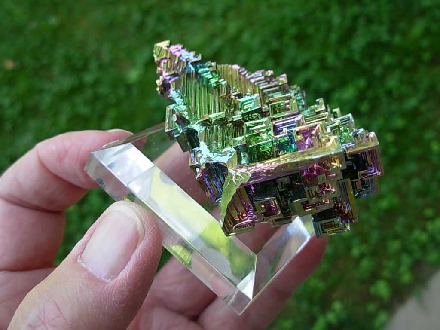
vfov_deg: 37.7
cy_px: 165
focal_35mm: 38
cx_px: 220
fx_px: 483
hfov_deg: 49.0
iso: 50
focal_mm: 6.3
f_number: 2.9
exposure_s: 1/203
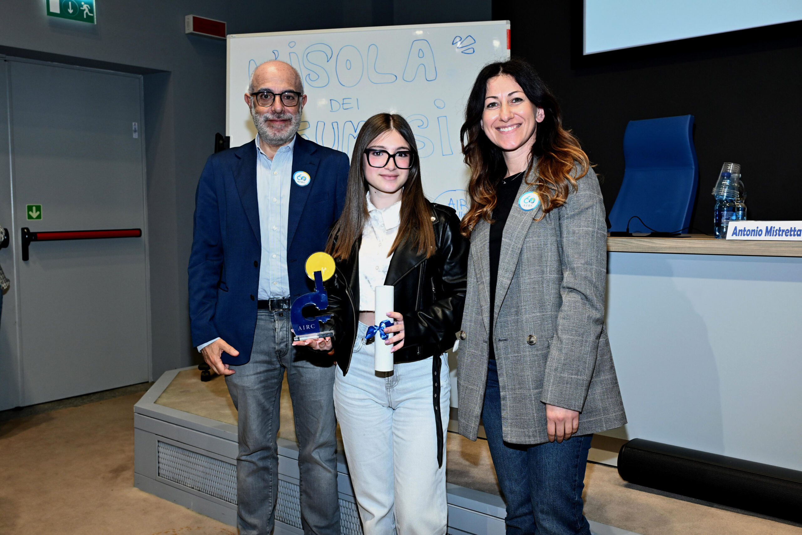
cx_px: 401
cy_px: 268
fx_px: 746
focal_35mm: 34
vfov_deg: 39.4
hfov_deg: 56.5
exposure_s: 1/160
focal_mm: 33.5
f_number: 5.6
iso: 1250
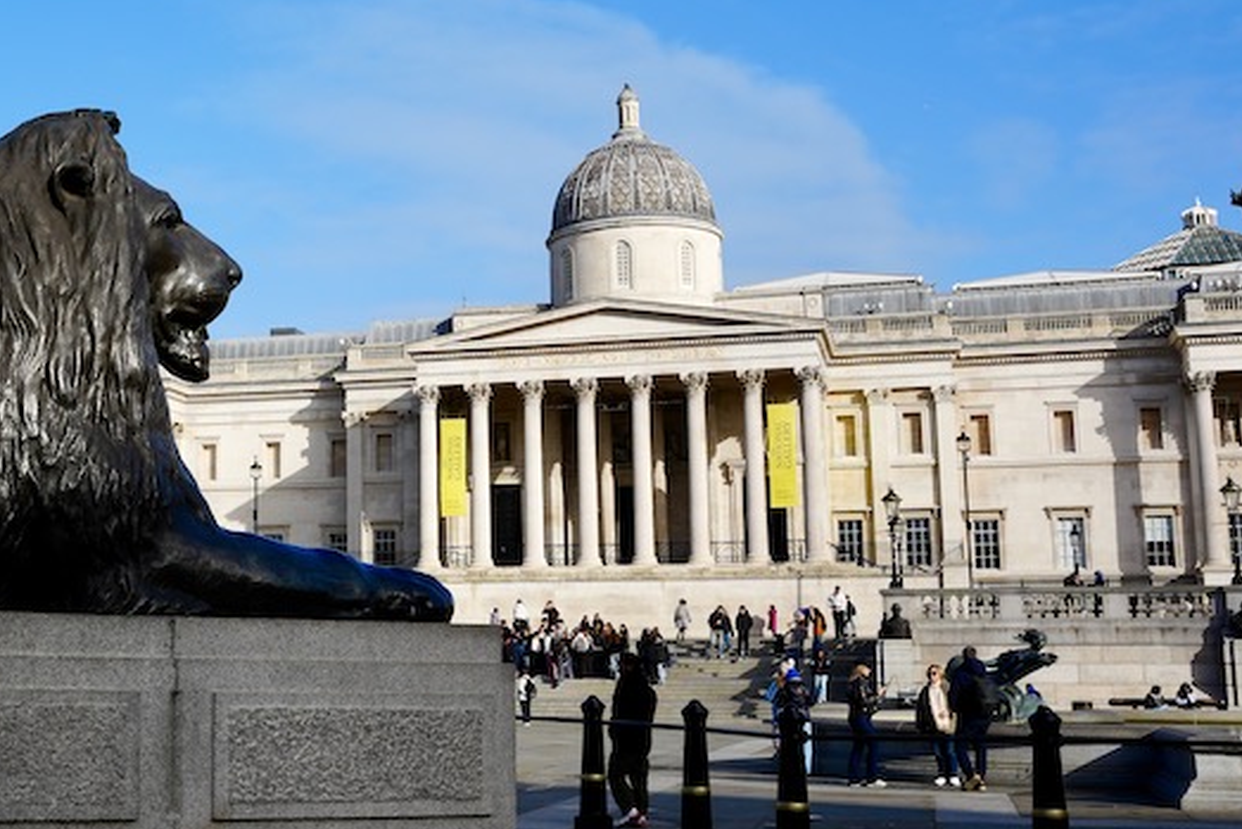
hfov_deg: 39.4
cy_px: 443
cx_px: 164
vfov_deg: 28.7
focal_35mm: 47
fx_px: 1622
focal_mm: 24
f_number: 10
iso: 100
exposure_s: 1/200
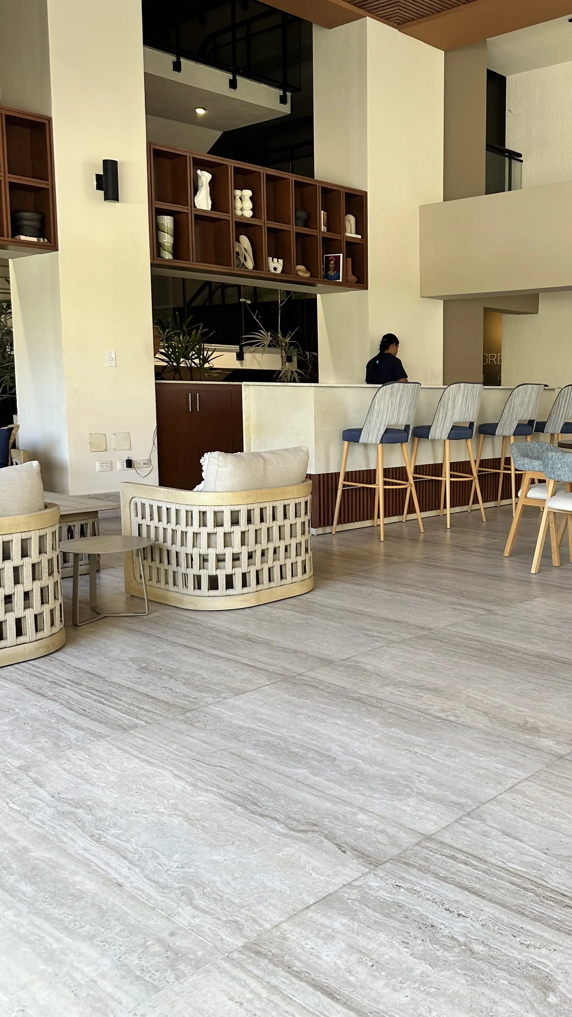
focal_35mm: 33
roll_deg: -1.3
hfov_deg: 34.4
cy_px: 496
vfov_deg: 59.5
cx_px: 467
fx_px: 890
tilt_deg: -6.4
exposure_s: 1/121
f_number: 1.78
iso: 80
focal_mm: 6.86
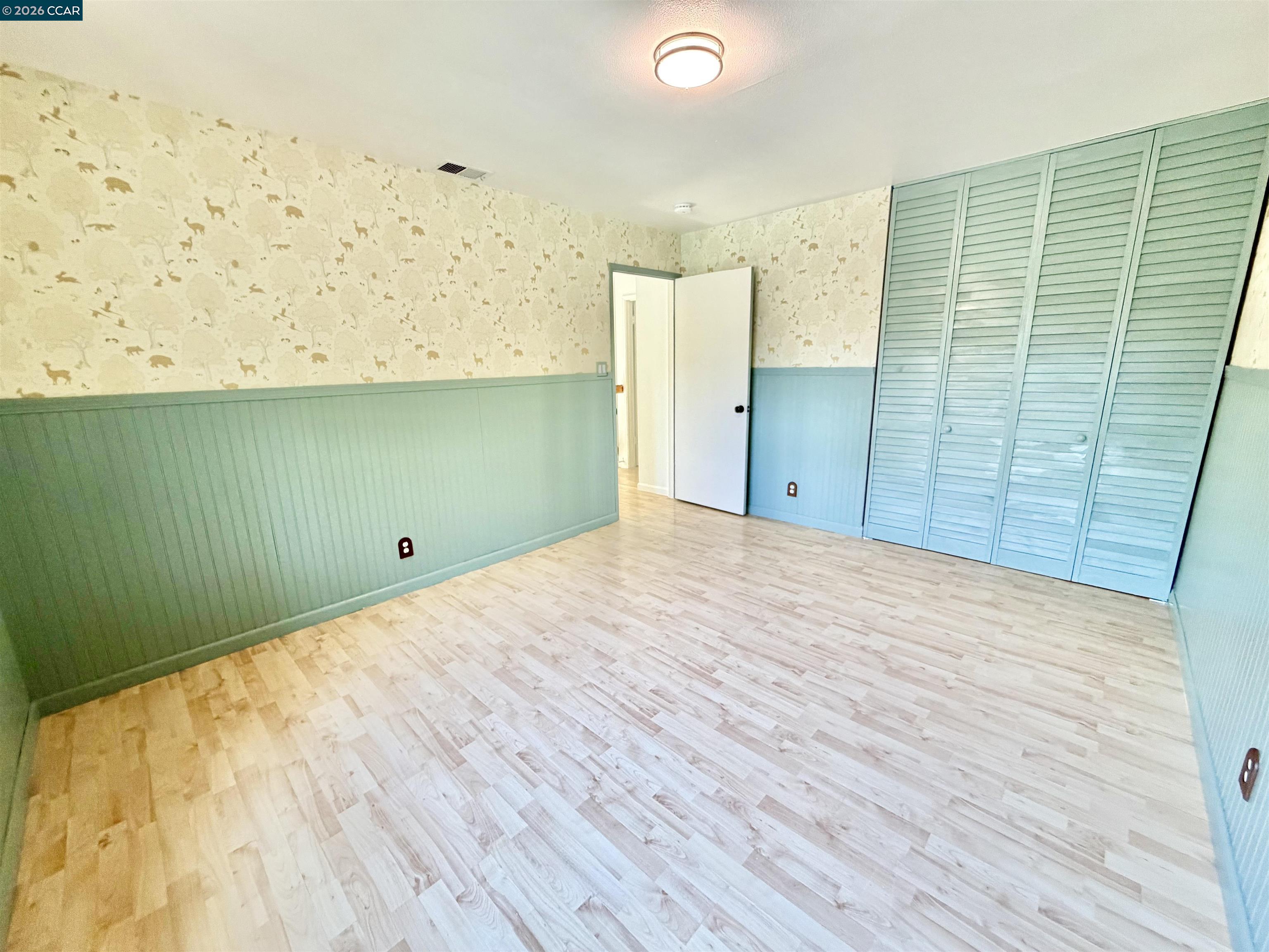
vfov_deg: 85.7
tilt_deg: -12.9
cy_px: 476
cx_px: 634
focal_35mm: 14
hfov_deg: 102.1
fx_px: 513
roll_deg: +2.2
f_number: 2.2
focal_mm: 2.22
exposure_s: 1/120
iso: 320
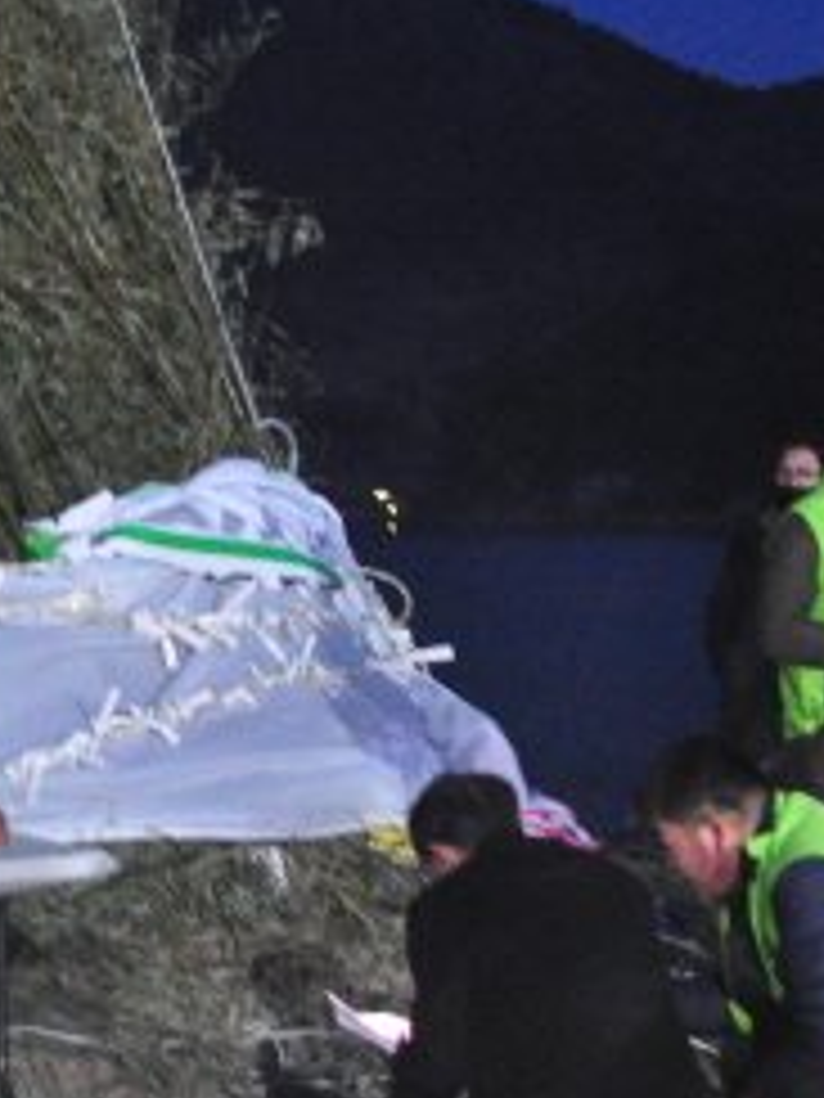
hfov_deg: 10.9
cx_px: -288
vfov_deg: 14.9
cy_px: 578
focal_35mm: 132
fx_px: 4198
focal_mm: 35
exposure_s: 1/30
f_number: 2.8
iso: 3200
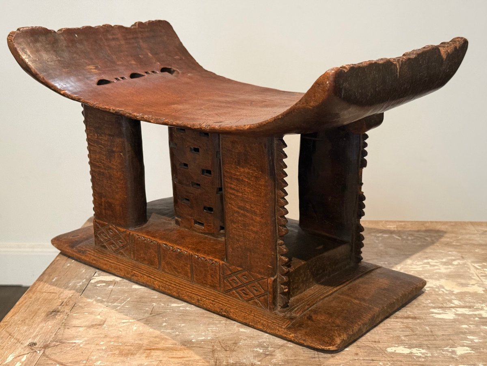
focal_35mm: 48
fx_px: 675
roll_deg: -0.5
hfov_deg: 39.7
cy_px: 183
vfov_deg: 30.3
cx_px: 244
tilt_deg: -15.8
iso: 250
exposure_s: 1/33
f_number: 1.78
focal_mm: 6.76
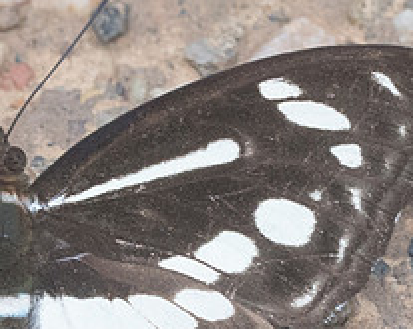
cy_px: 324
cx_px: 112
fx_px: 17406
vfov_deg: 1.1
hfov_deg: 1.4
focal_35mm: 1426
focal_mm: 150
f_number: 7.1
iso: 800
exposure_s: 1/250
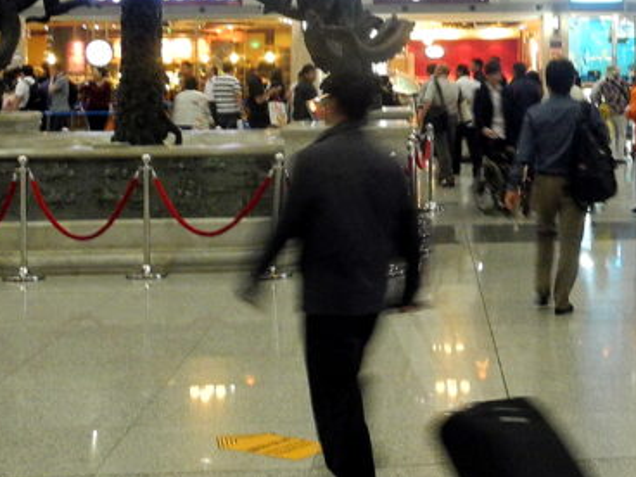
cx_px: 541
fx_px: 1433
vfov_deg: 18.6
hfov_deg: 24.5
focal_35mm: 78
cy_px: 43
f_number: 2.8
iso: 400
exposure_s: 1/11.3
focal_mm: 6
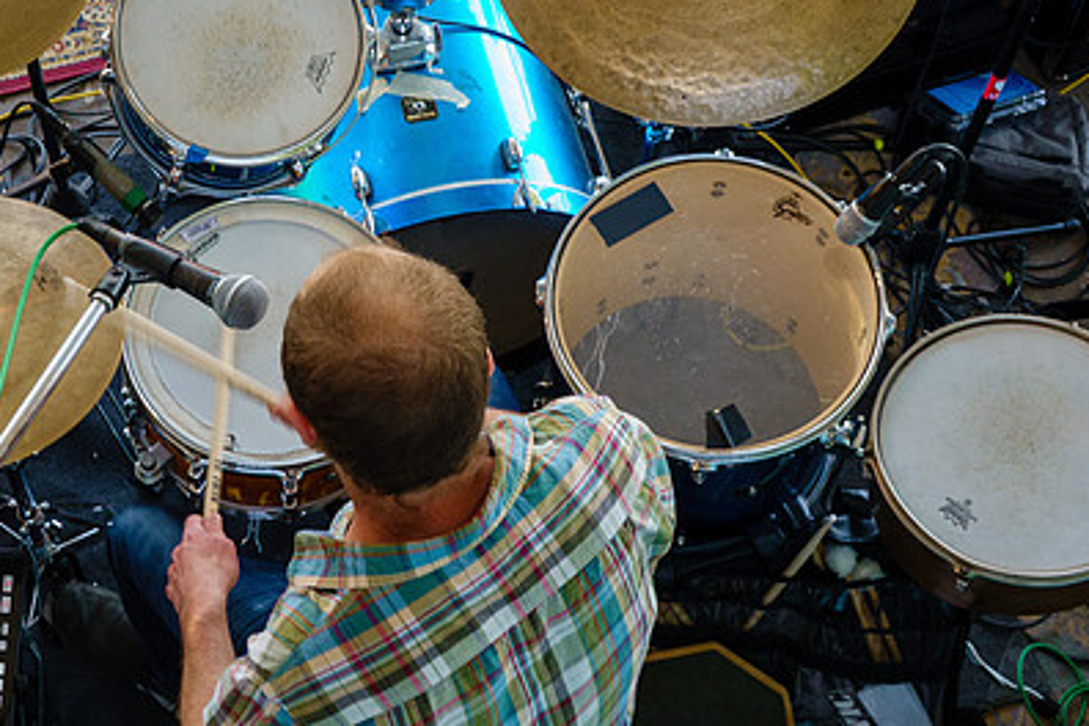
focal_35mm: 63
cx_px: 363
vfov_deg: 21.5
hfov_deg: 31.6
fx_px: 1906
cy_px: 254
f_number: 4.5
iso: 400
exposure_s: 1/50
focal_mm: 15.9
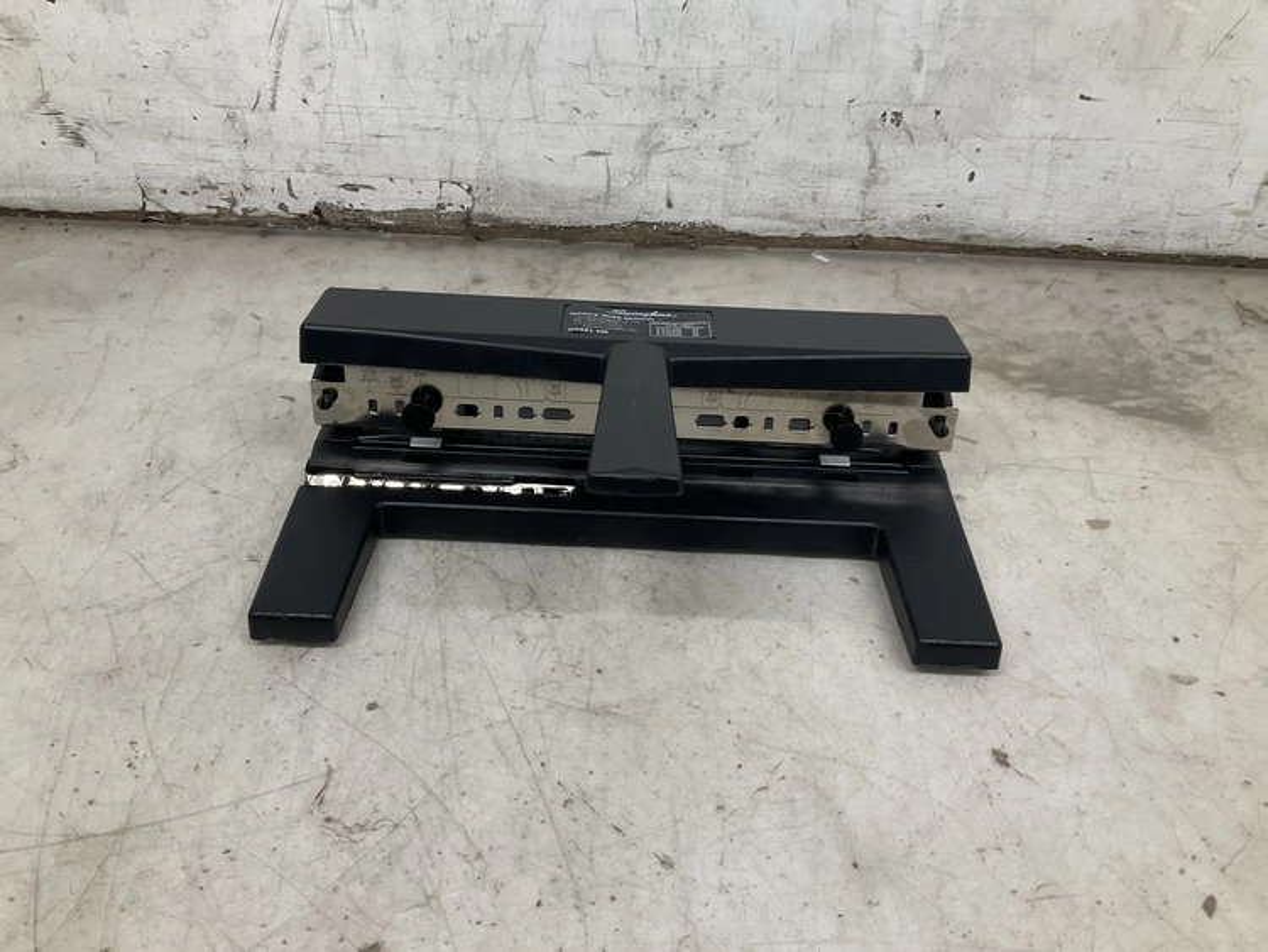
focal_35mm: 29
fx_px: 1063
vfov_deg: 48.3
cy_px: 476
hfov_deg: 61.6
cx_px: 634
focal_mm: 3
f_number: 1.8
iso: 40
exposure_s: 1/120
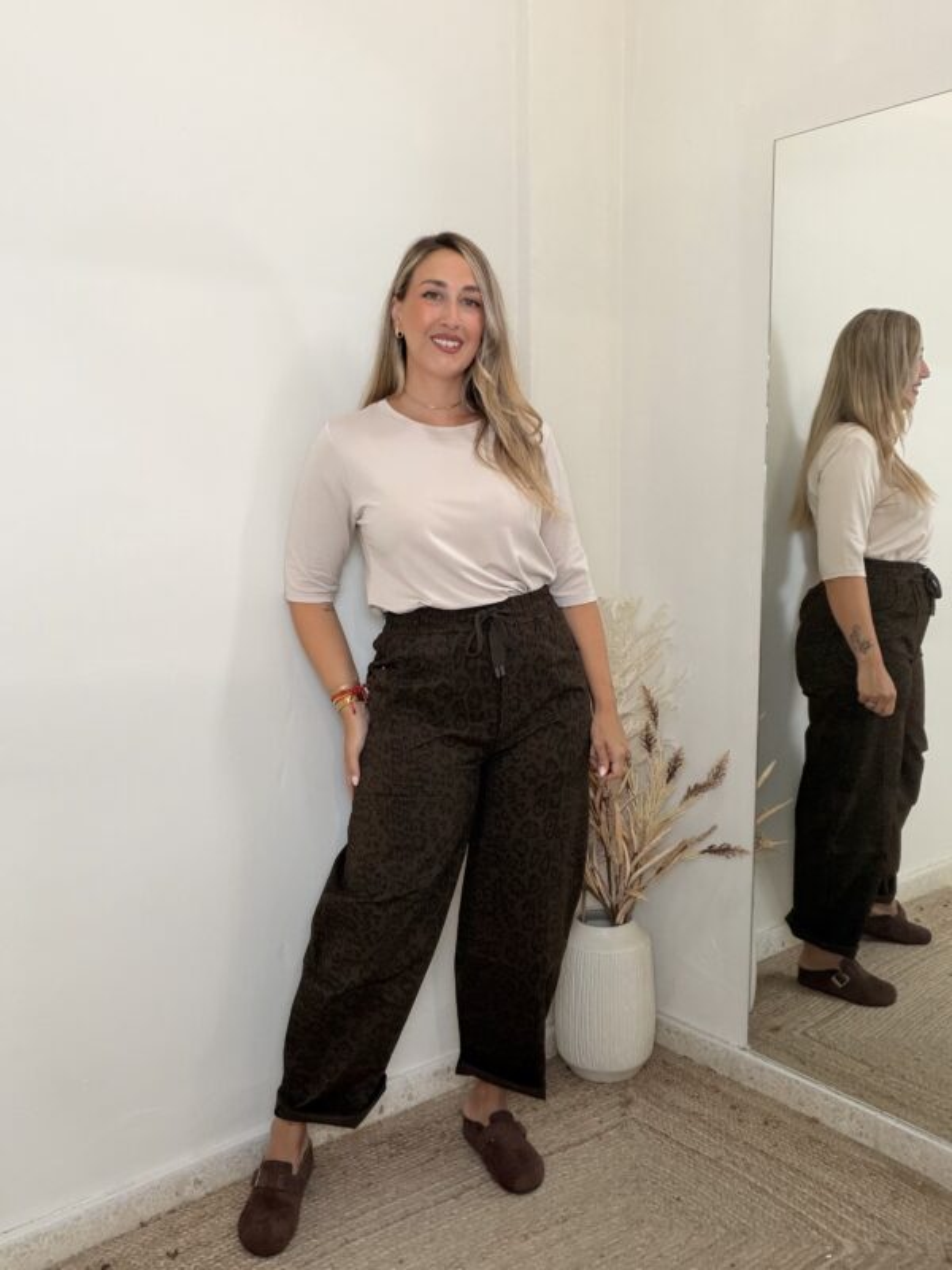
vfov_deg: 60.0
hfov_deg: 46.8
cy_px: 635
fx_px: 1100
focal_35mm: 30
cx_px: 476
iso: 125
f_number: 1.9
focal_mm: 2.71
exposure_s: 1/60
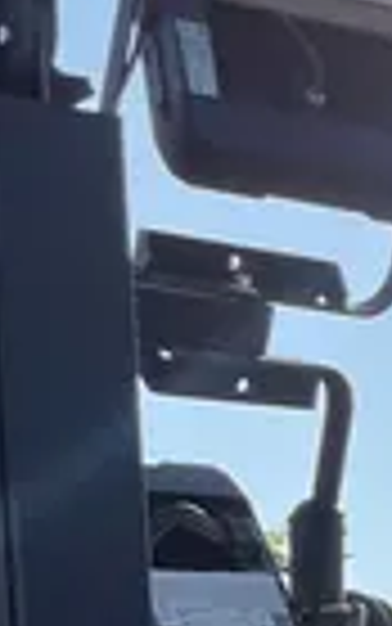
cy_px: 1322
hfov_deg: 9.1
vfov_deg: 12.4
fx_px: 2476
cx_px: 171
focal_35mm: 145
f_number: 1.6
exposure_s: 1/2451
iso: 32
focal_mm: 4.2
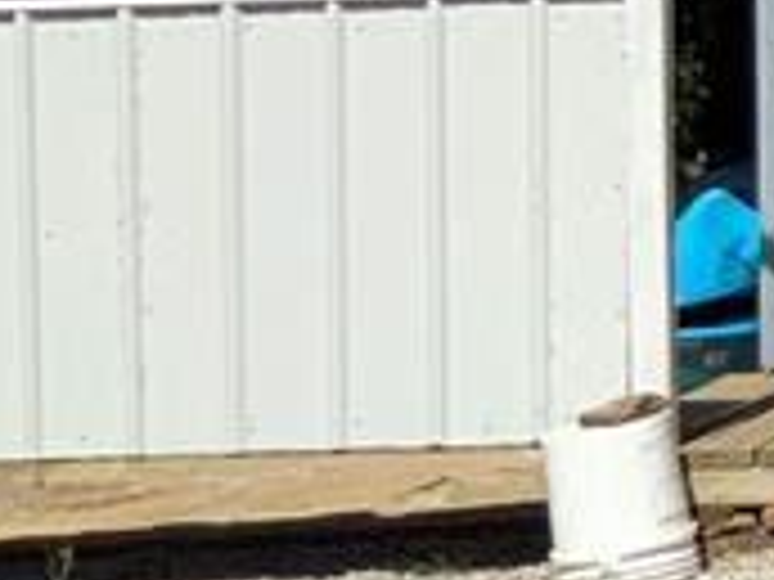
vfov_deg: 8.4
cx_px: 2205
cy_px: -247
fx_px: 3868
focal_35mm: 173
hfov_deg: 9.4
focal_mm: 3
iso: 16
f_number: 1.8
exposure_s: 1/1984
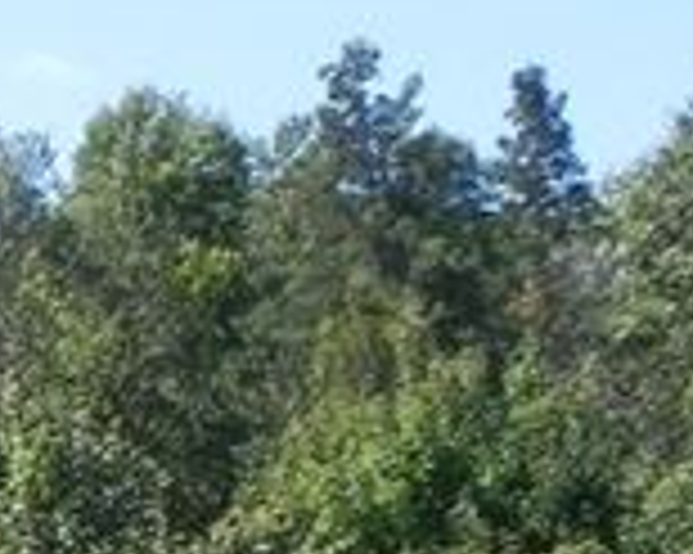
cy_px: 752
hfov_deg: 8.4
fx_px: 4263
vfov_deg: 7.3
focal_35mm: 208
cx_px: -1080
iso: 160
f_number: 5.6
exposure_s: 1/297
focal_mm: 7.3
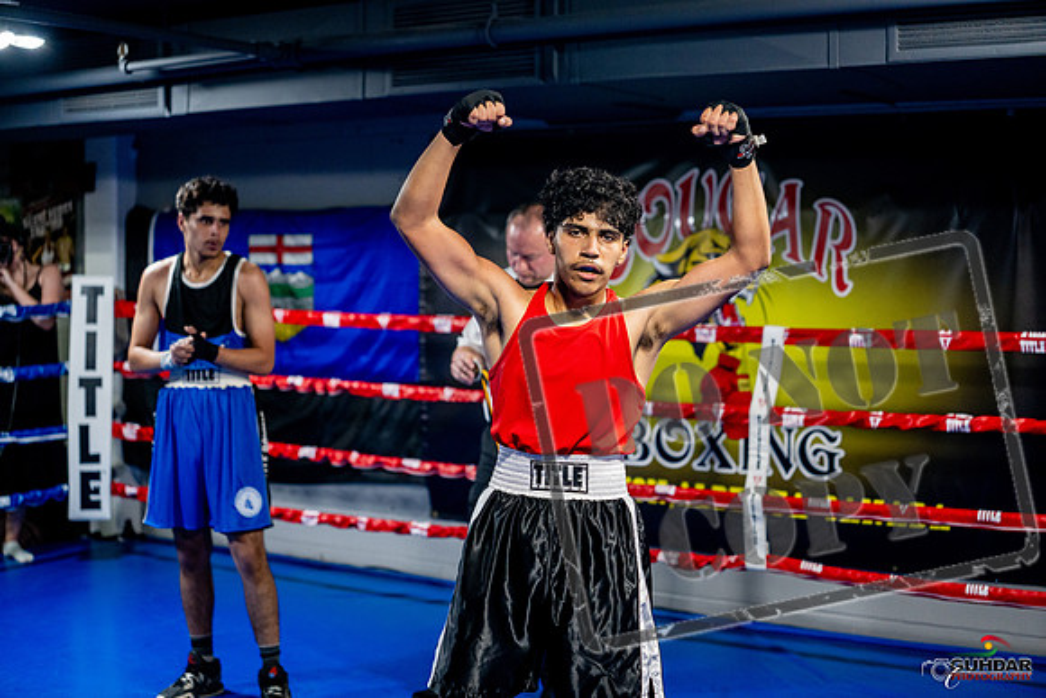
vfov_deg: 27.0
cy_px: 349
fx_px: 1453
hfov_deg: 39.6
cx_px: 523
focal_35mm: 50
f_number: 2
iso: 4000
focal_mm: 50
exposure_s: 1/1000
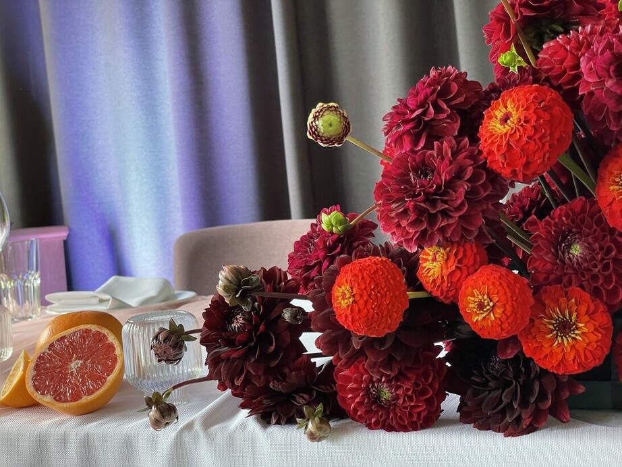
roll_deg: +4.6
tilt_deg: -1.5
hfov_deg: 36.8
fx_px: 935
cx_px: 311
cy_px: 234
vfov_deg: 28.0
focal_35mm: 52
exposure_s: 1/121
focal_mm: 6
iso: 200
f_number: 2
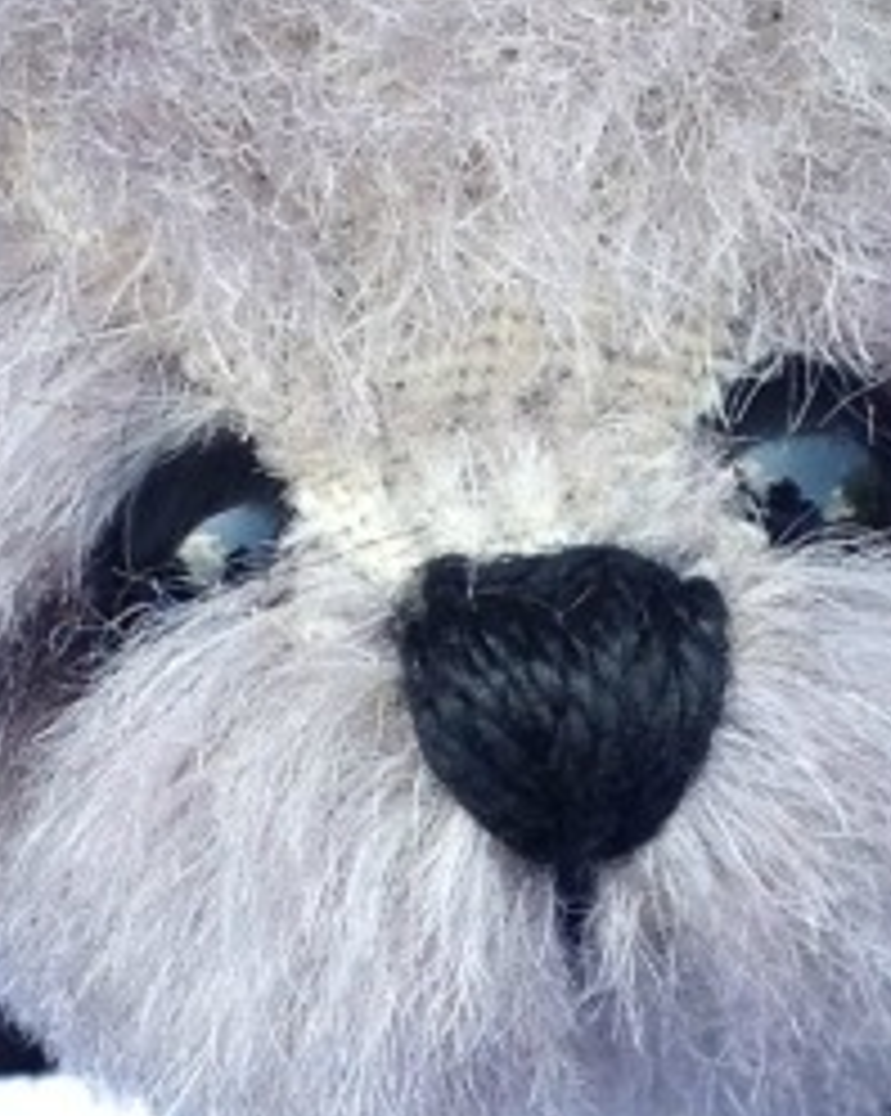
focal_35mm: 138
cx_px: 454
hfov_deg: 11.2
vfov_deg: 13.6
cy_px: 1292
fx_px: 4554
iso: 50
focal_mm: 4.28
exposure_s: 1/188
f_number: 2.4
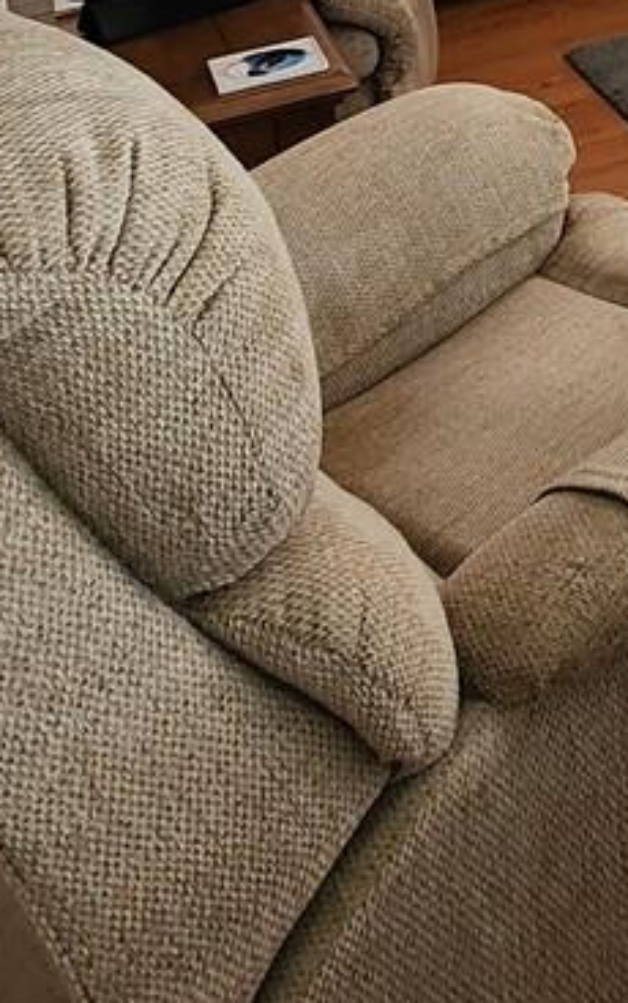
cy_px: -536
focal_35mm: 60
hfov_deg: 16.0
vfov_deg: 25.1
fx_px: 1640
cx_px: 1313
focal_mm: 2.2
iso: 200
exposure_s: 1/60
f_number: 2.2
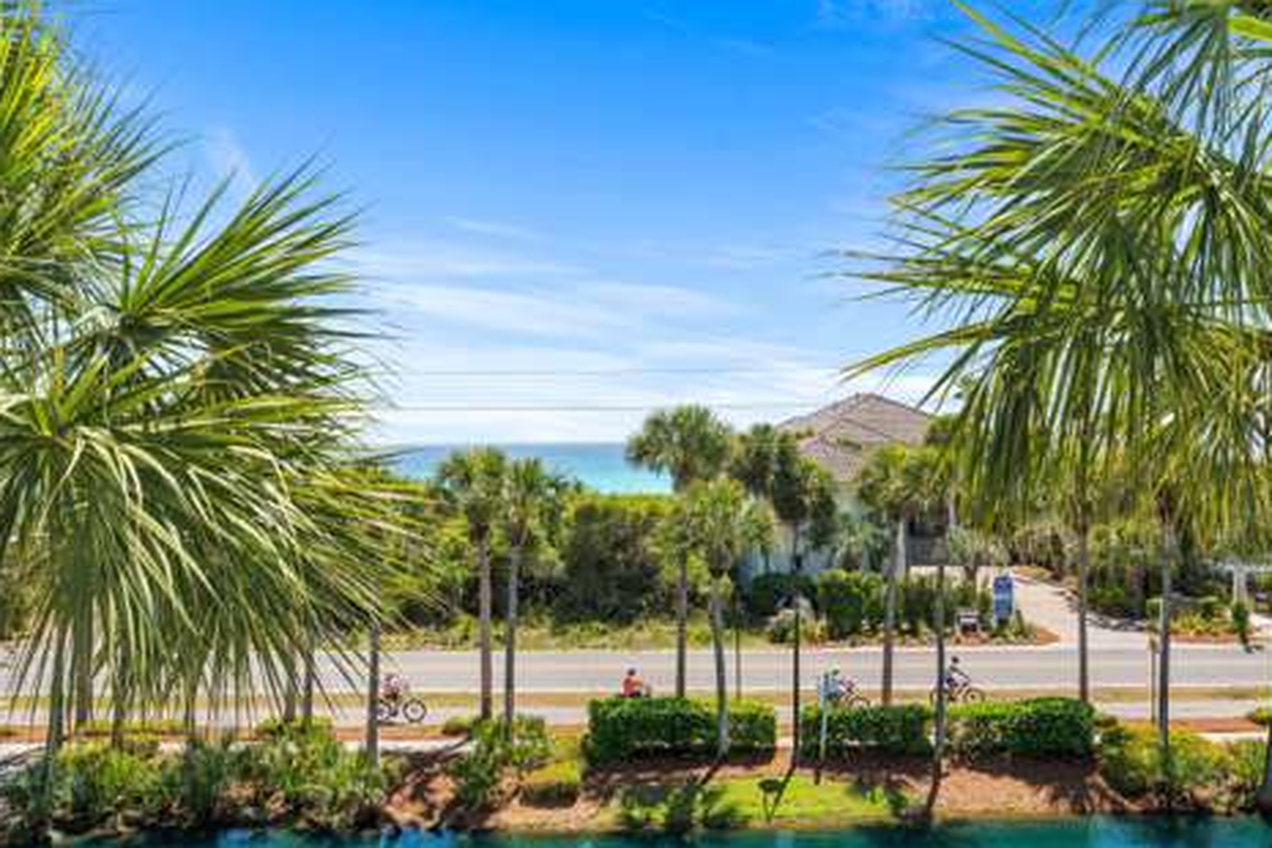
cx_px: 643
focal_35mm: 34
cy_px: 435
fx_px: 1195
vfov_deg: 39.1
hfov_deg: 56.0
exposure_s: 1/250
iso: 200
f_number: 8
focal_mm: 32.8
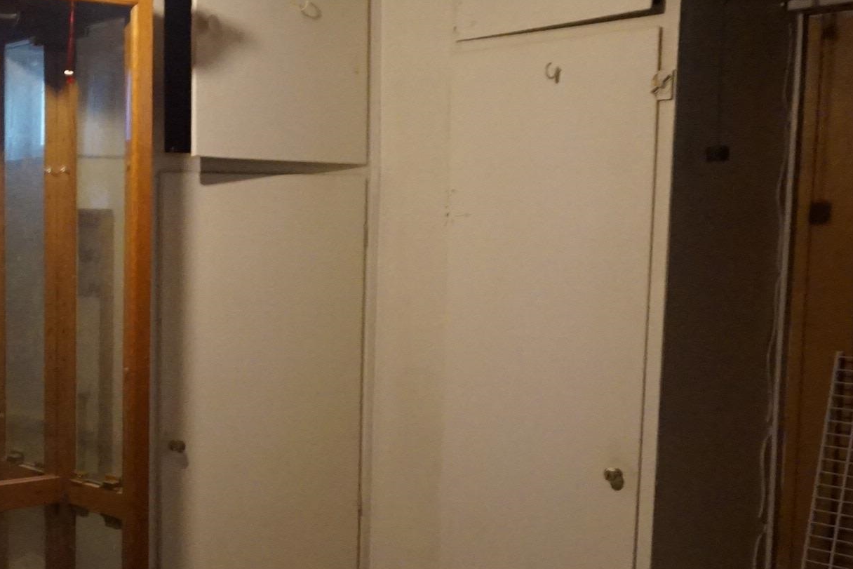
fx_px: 1280
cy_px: 366
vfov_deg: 25.0
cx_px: 65
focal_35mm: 54
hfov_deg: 34.5
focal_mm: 16
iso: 3200
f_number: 3.5
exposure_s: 1/80
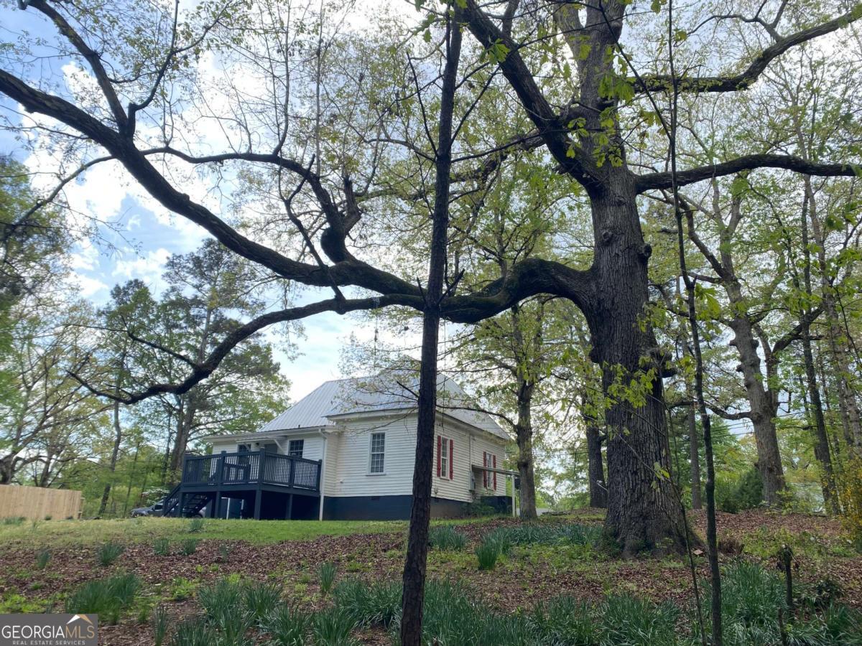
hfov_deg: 67.3
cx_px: 431
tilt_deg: +20.1
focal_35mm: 26
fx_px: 647
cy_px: 323
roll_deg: -1.5
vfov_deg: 53.1
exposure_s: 1/437
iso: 32
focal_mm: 4.25
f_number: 1.8
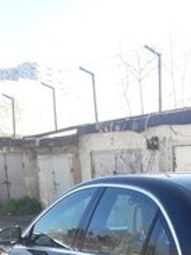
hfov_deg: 18.7
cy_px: 279
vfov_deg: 24.1
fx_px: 560
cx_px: 205
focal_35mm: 76
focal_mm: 3.7
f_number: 1.9
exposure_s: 1/433
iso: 40
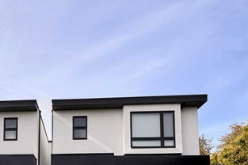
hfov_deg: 48.0
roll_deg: -0.4
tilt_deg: +3.4
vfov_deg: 30.0
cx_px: 50
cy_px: 197
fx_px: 261
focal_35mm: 38
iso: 50
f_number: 2.2
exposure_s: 1/1299
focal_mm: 2.22
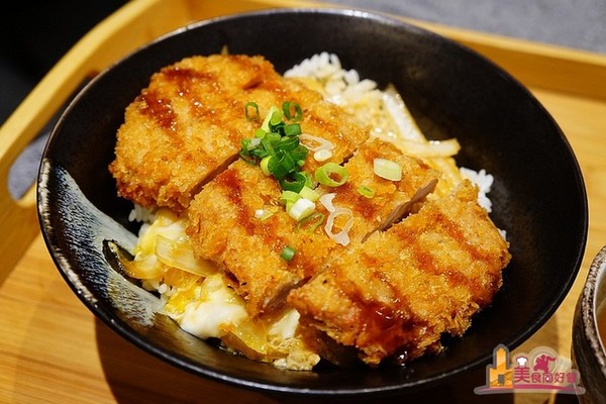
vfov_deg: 33.0
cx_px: 303
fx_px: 682
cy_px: 202
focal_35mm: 40
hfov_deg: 47.9
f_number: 4
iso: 1600
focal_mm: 27
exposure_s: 1/60
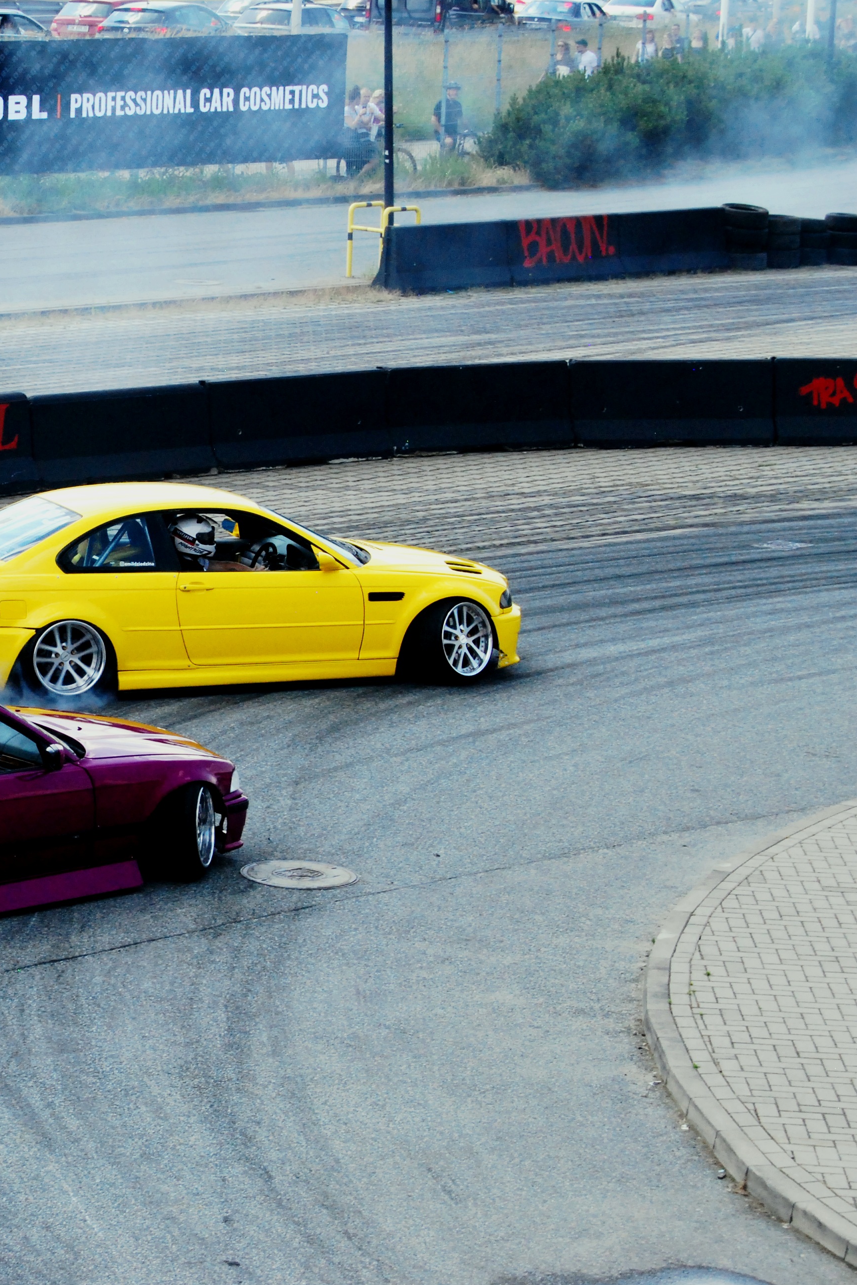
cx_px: -90
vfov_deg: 16.6
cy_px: 643
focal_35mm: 124
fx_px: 4419
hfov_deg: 10.9
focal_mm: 55
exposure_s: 1/500
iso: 800
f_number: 11
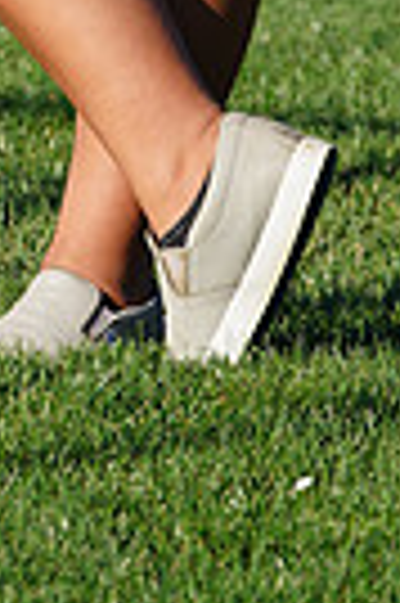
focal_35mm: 841
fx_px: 14052
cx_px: -11
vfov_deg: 2.4
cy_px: -612
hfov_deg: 1.6
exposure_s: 1/500
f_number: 5.6
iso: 100
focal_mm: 194
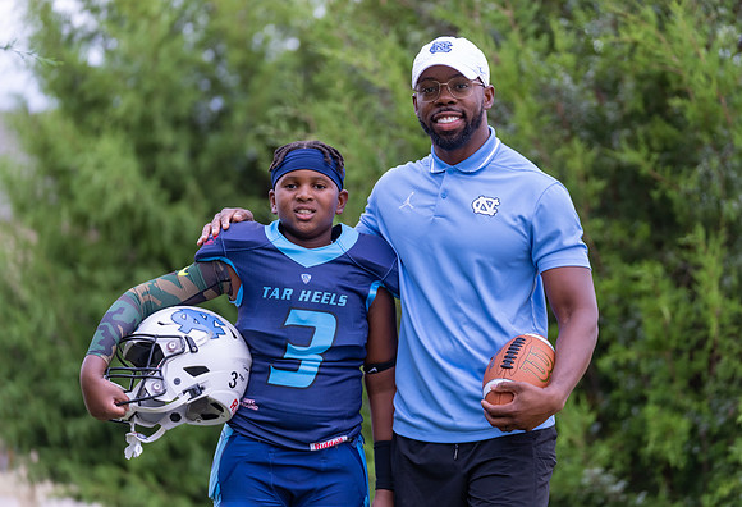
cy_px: 230
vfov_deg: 9.6
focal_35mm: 146
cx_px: 416
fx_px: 3026
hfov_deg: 14.0
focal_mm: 131
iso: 500
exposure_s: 1/320
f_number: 2.8
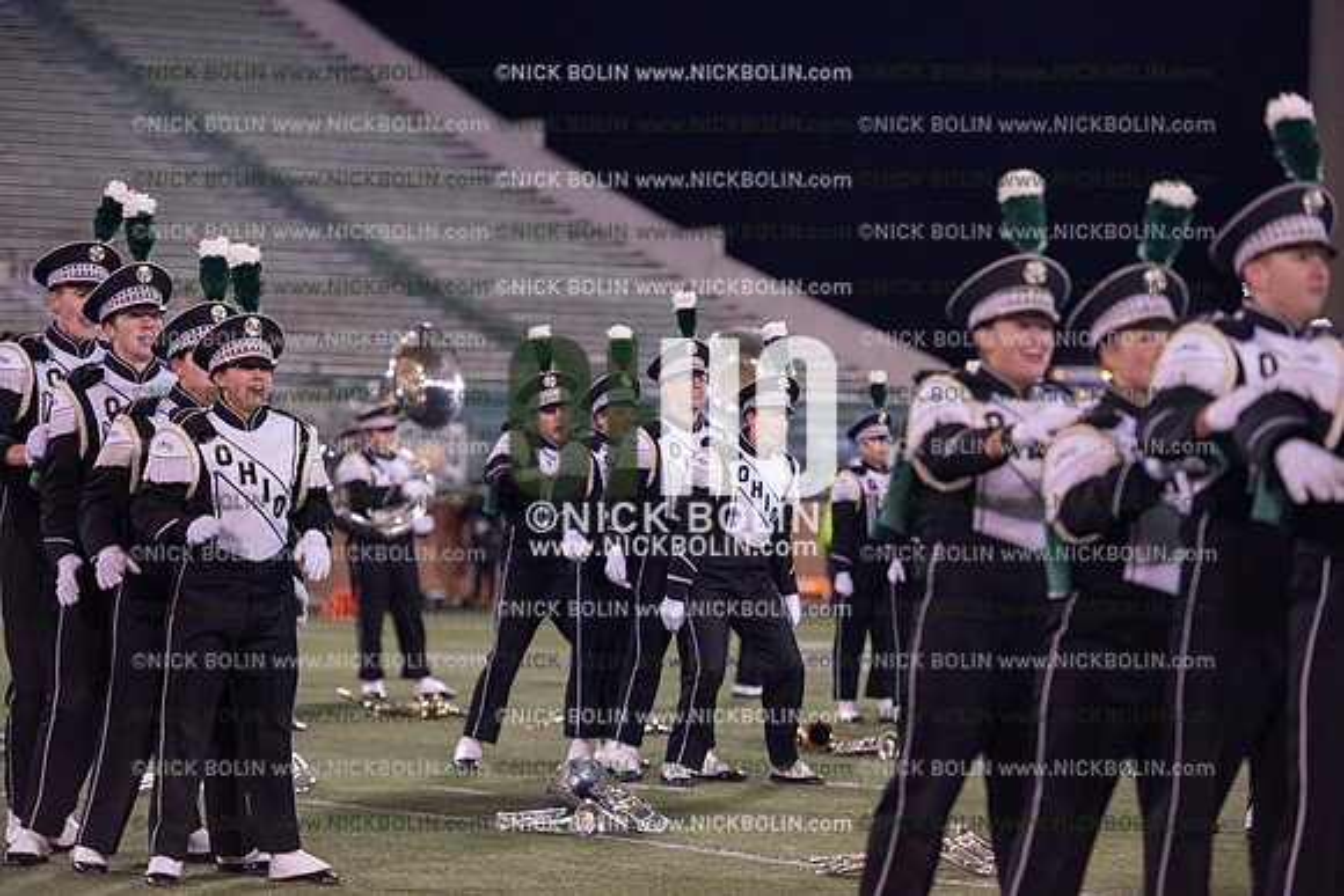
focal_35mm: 135
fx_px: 5041
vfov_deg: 10.2
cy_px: 448
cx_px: 672
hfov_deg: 15.2
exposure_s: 1/1250
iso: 2500
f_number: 2.8
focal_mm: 135
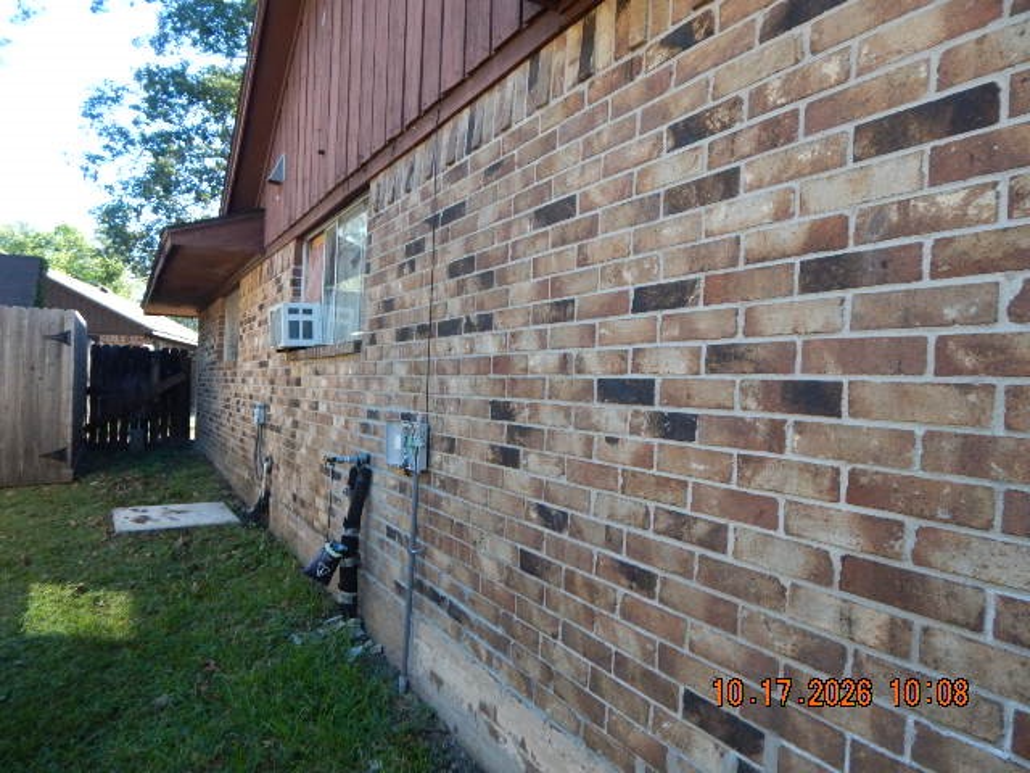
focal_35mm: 22
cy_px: 386
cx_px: 515
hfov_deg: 76.4
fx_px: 655
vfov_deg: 61.1
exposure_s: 1/250
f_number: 3
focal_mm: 4
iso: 250
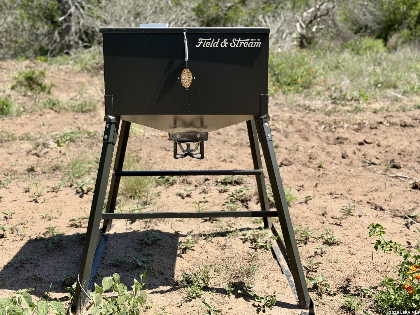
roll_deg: +1.2
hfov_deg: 39.7
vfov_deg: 30.3
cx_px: 210
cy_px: 158
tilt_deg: -12.2
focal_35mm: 48
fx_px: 582
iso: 80
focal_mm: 6.76
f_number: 1.78
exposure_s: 1/3378
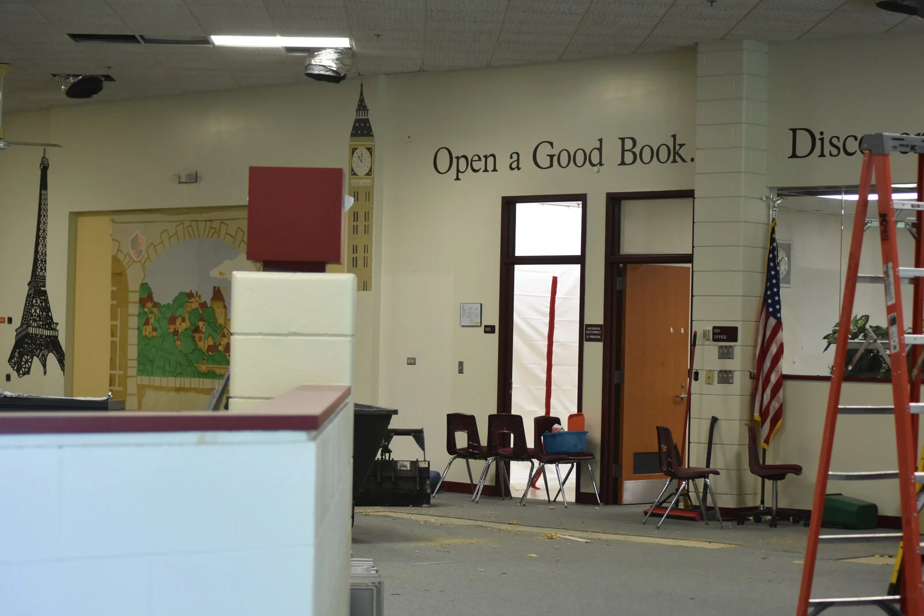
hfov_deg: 24.6
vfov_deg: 16.6
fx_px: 2117
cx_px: 462
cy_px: 308
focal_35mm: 82
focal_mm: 55
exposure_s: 1/80
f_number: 4.5
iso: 800
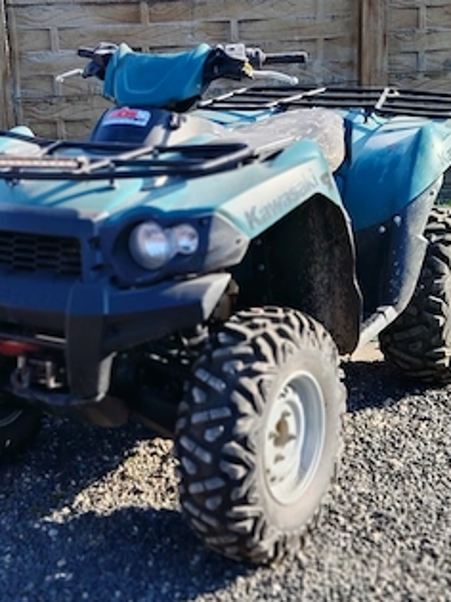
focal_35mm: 61
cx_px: 178
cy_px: 256
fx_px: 1060
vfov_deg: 31.6
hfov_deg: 24.0
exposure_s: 1/316
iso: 100
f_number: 4
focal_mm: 5.25
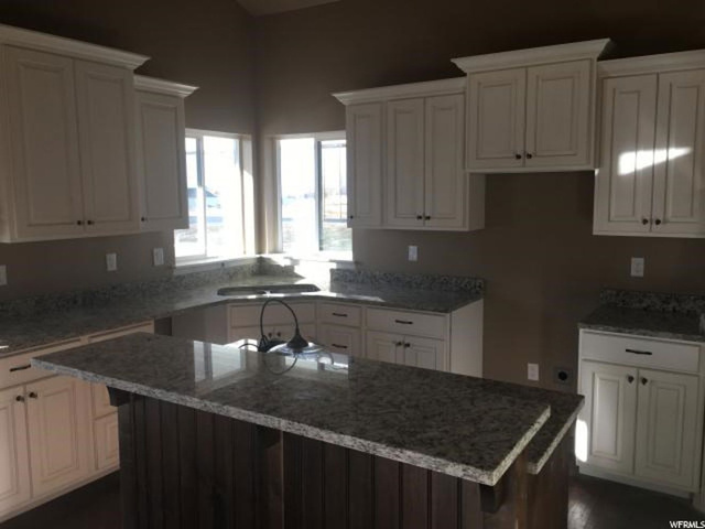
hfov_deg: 61.7
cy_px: 264
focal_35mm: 29
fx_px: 591
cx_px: 352
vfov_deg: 48.2
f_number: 2.2
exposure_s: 1/120
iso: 32
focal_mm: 4.15
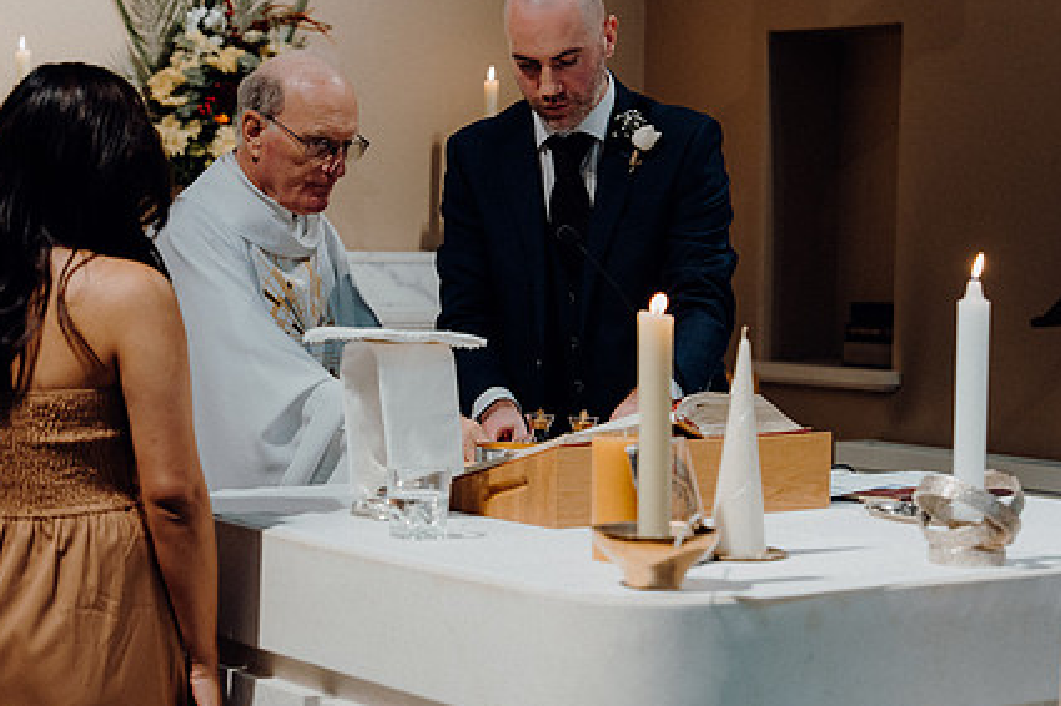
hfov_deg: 23.6
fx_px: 2533
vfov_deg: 15.9
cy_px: 368
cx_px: 489
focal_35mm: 86
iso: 1000
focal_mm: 63
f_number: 3.2
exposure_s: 1/160
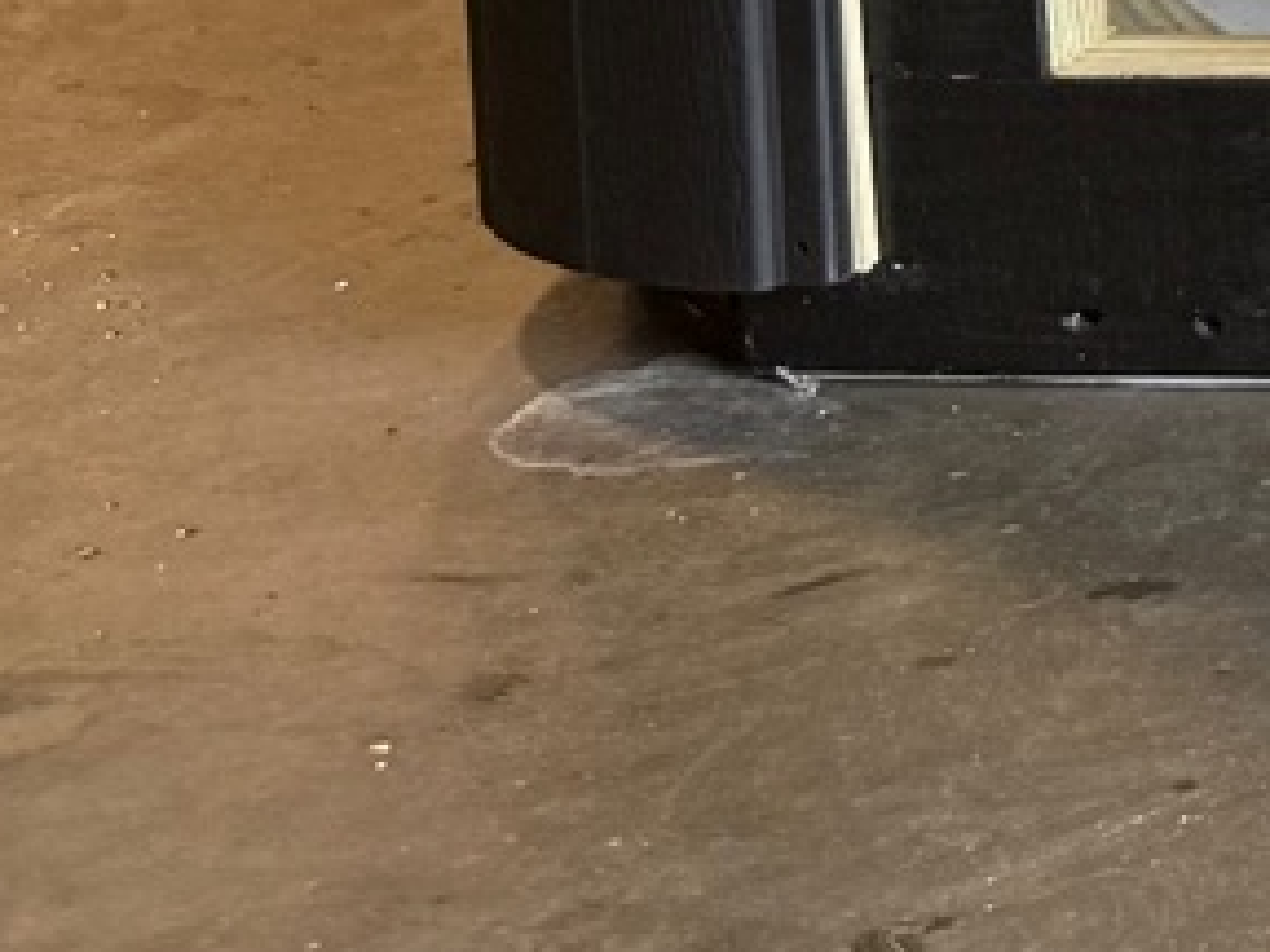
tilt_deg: -6.8
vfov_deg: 8.9
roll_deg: -0.5
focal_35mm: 150
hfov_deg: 9.9
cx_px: 3841
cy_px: -1331
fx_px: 5503
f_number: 1.78
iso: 80
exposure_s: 1/121
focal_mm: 6.76
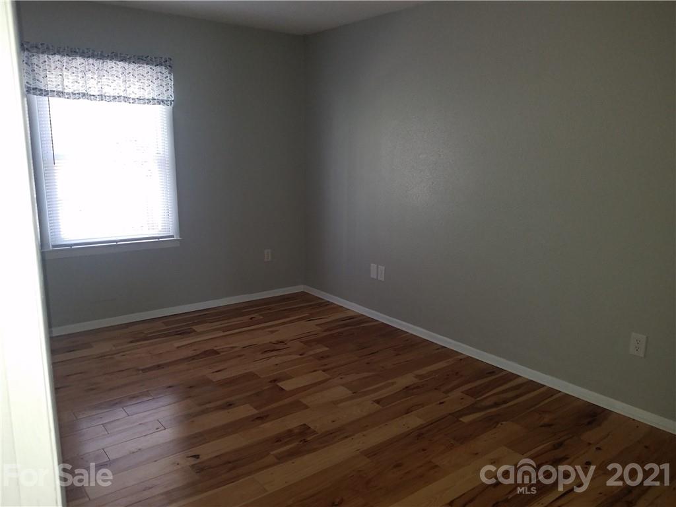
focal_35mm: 26
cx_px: 338
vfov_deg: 53.1
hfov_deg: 67.3
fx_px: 508
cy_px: 254
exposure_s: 1/20
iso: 125
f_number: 1.7
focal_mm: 4.2
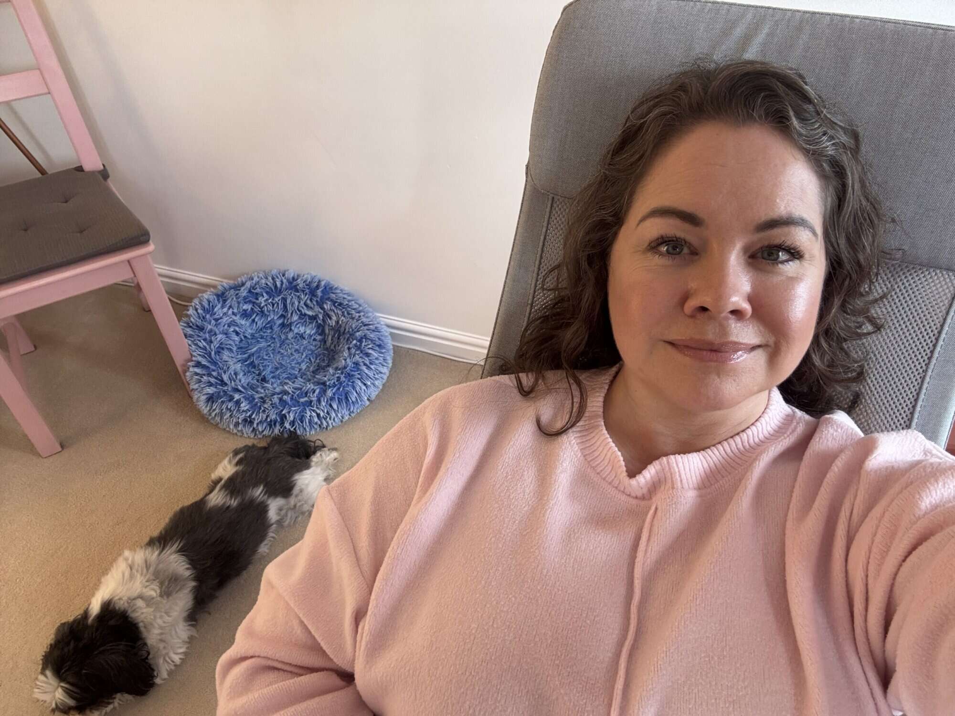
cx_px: 478
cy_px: 358
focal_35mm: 23
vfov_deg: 58.9
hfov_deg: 73.9
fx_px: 635
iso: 80
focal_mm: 2.69
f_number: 1.9
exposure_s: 1/60
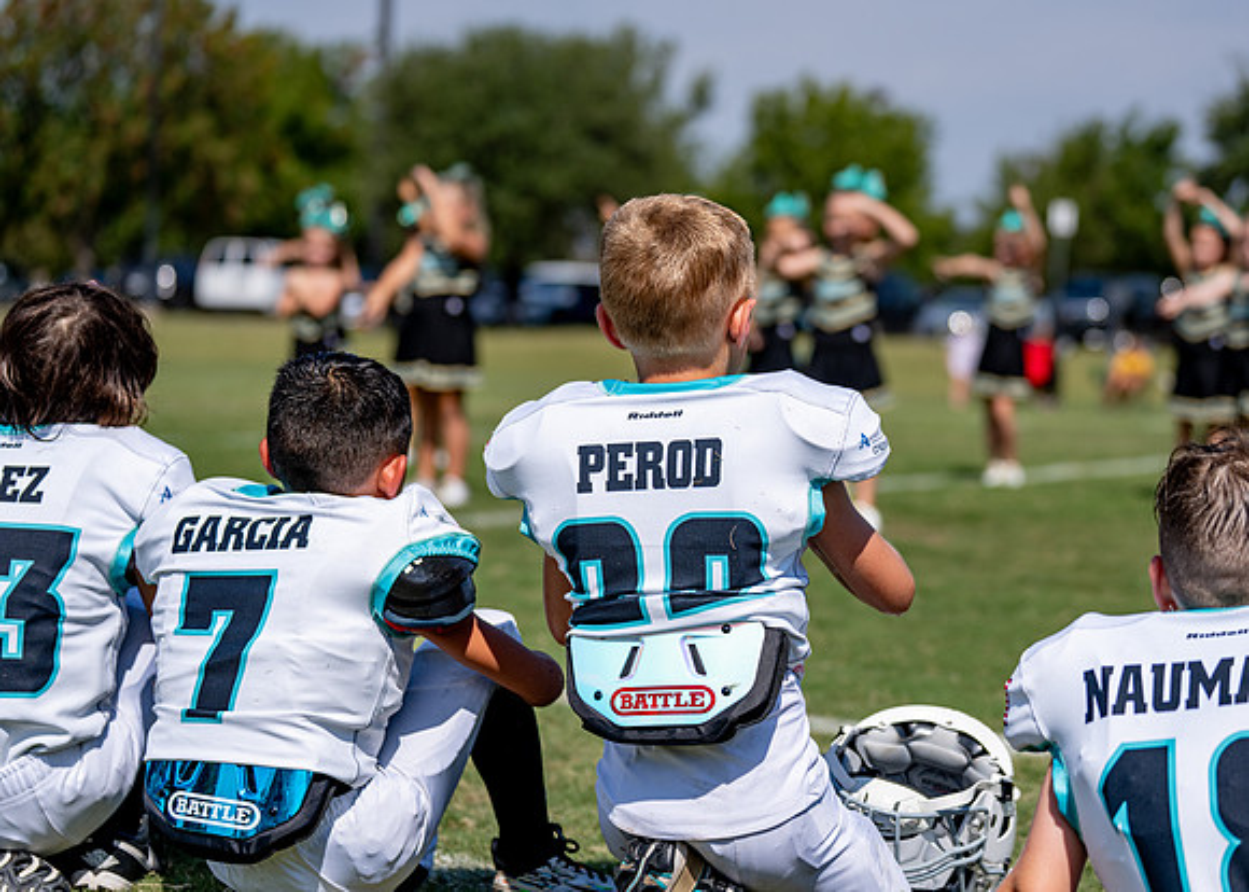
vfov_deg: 17.8
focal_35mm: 80
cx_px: 726
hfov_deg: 24.7
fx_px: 2853
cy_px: 414
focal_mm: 70
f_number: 2.8
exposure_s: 1/3200
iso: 100
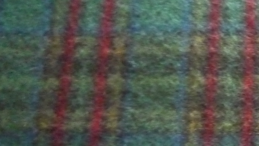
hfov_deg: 24.2
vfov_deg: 15.8
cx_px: 349
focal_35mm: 75
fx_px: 515
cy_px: 149
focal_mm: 4.4
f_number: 2.8
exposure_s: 1/8
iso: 800
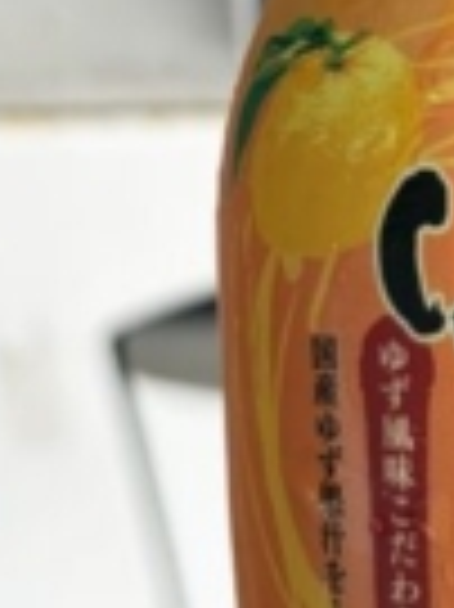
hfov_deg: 12.0
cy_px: -95
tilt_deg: -54.6
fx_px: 2154
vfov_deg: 15.5
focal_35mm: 123
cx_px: 378
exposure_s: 1/226
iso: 40
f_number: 1.6
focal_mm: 5.96
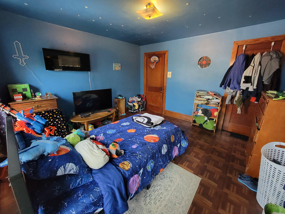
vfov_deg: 89.9
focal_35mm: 13
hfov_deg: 106.2
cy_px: 107
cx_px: 142
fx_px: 107
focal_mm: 2.2
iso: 800
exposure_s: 1/24
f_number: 2.2
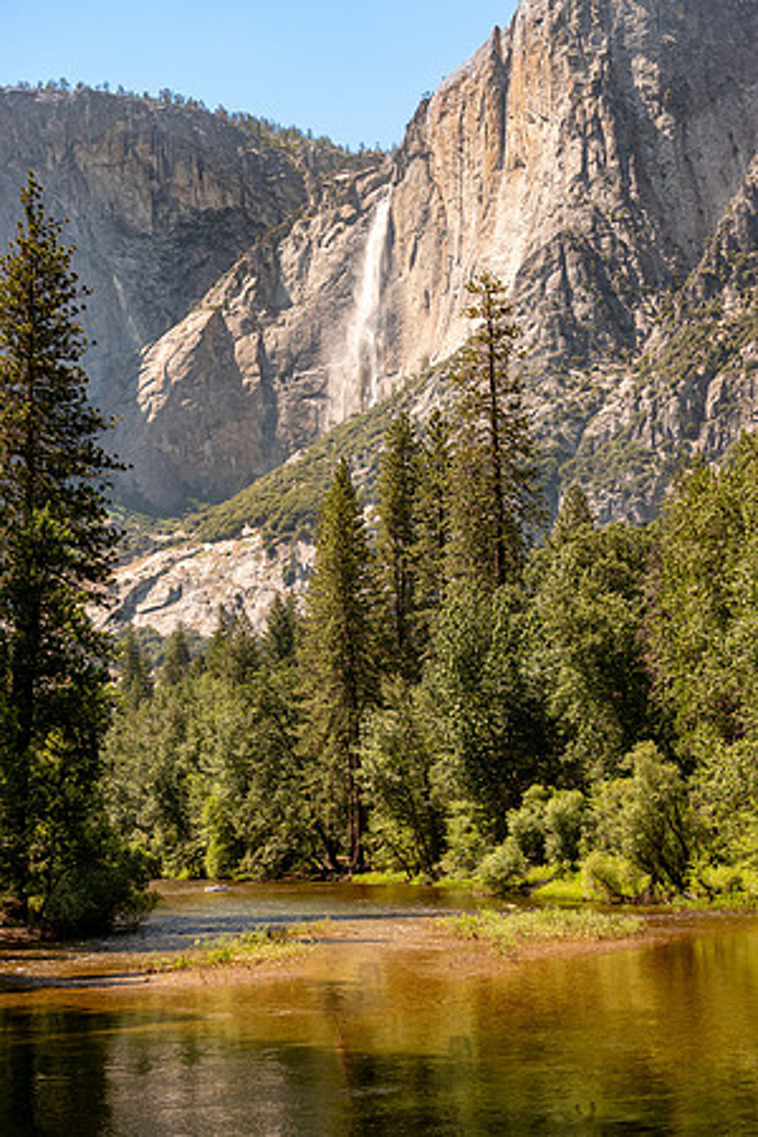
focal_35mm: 65
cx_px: 379
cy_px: 568
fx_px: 2053
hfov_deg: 20.9
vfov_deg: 31.0
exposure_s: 1/500
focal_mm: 23.95
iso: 100
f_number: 3.5
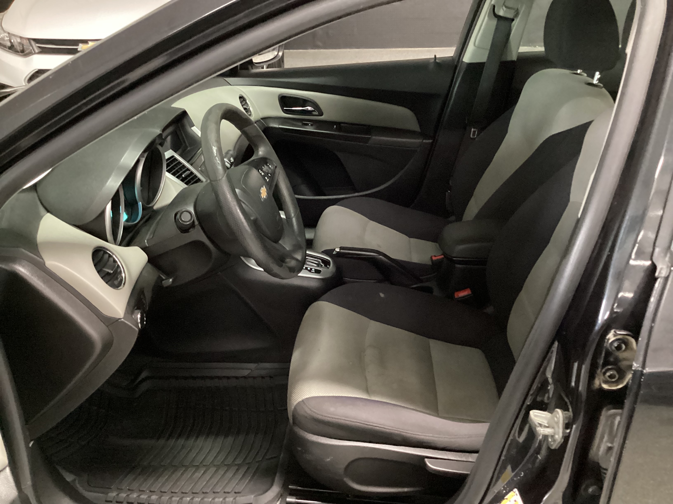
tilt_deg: -28.4
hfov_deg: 58.4
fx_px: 603
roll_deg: +1.1
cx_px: 336
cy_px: 252
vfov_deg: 45.4
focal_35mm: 31
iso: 640
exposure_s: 1/17
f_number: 2.4
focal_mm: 3.3
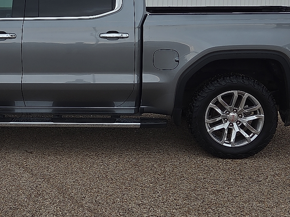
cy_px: 60
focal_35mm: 67
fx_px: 561
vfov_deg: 21.8
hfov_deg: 28.5
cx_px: 66
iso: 26
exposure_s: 1/119
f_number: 1.8
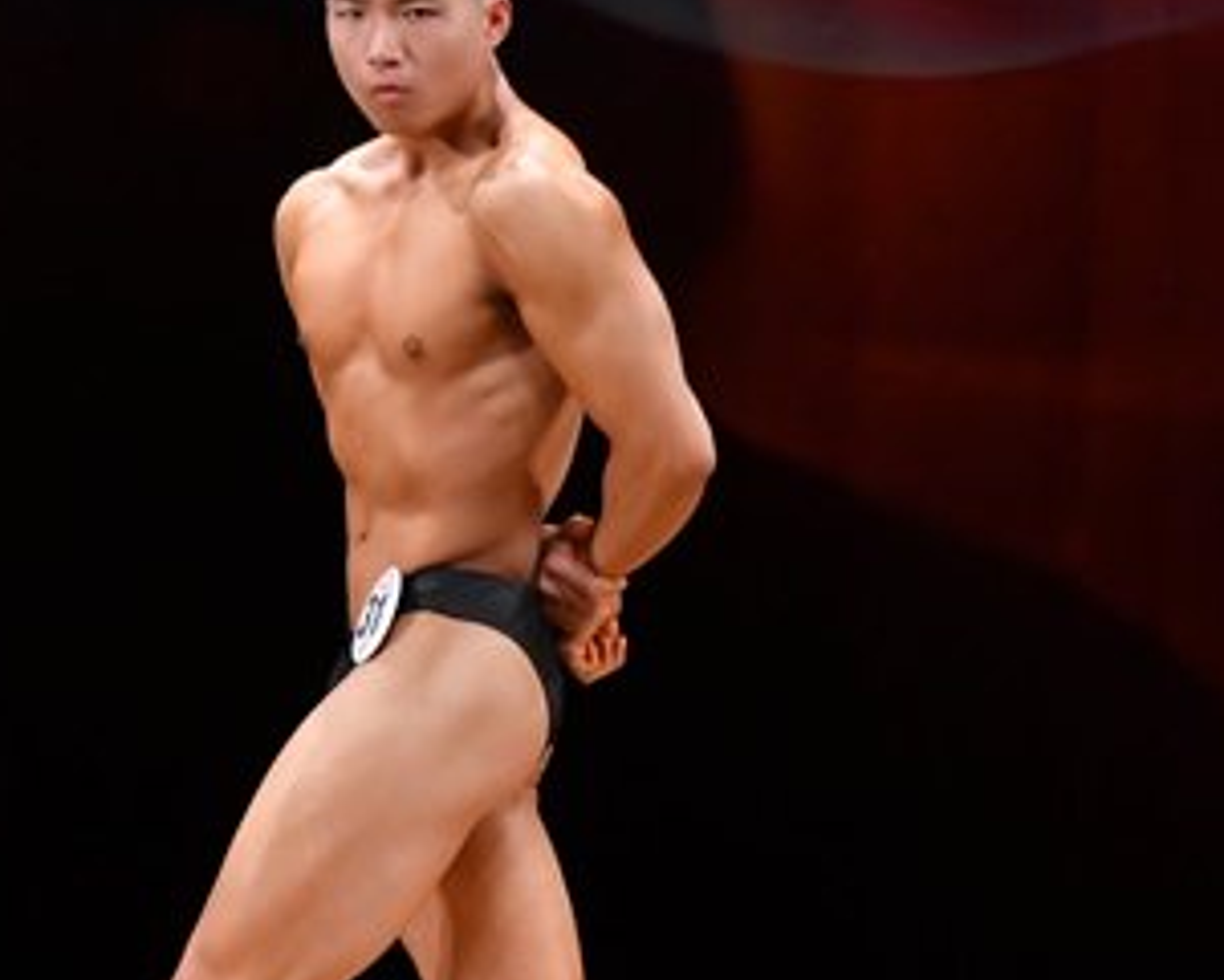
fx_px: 19677
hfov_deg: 3.6
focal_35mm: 543
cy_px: 569
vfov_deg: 2.9
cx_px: 348
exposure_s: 1/400
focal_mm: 150
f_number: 5.6
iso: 3200
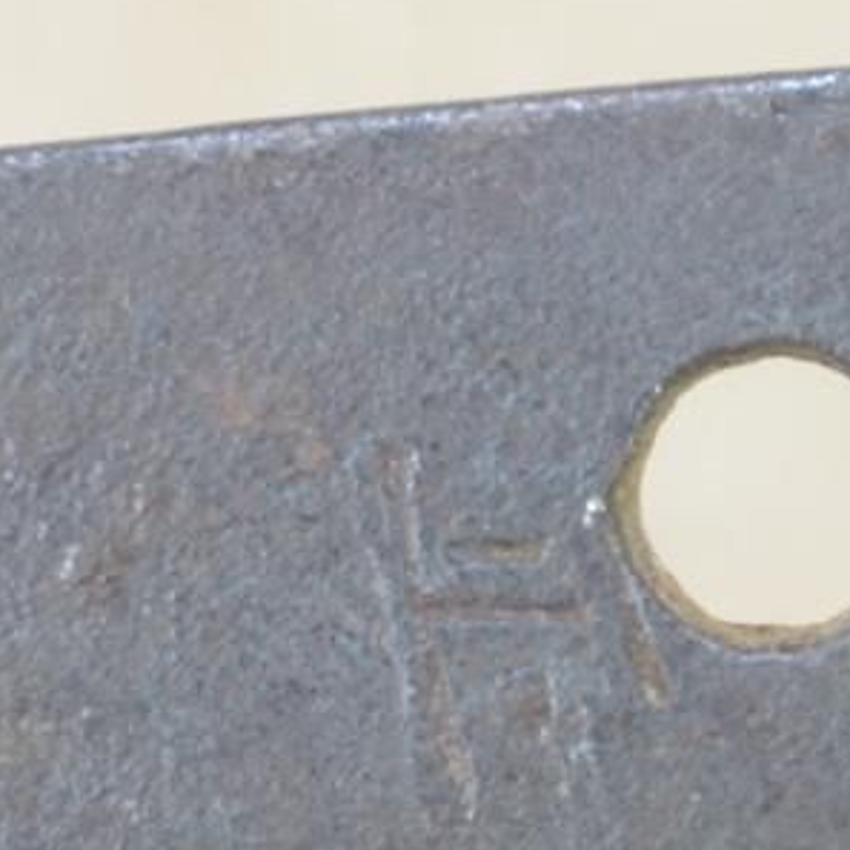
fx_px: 17502
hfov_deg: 2.8
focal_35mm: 630
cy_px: 534
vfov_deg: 2.8
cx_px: 804
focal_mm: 105
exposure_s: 1/1.6
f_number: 11
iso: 400
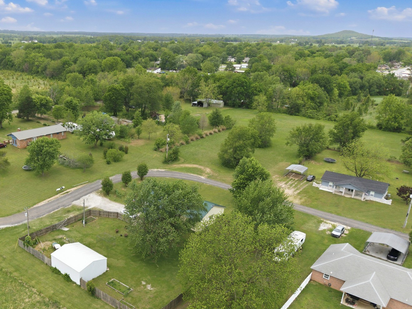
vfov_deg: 40.5
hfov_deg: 51.7
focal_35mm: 35
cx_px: 140
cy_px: 187
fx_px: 416
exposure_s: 1/2500
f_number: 1.8
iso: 200
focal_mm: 8.7
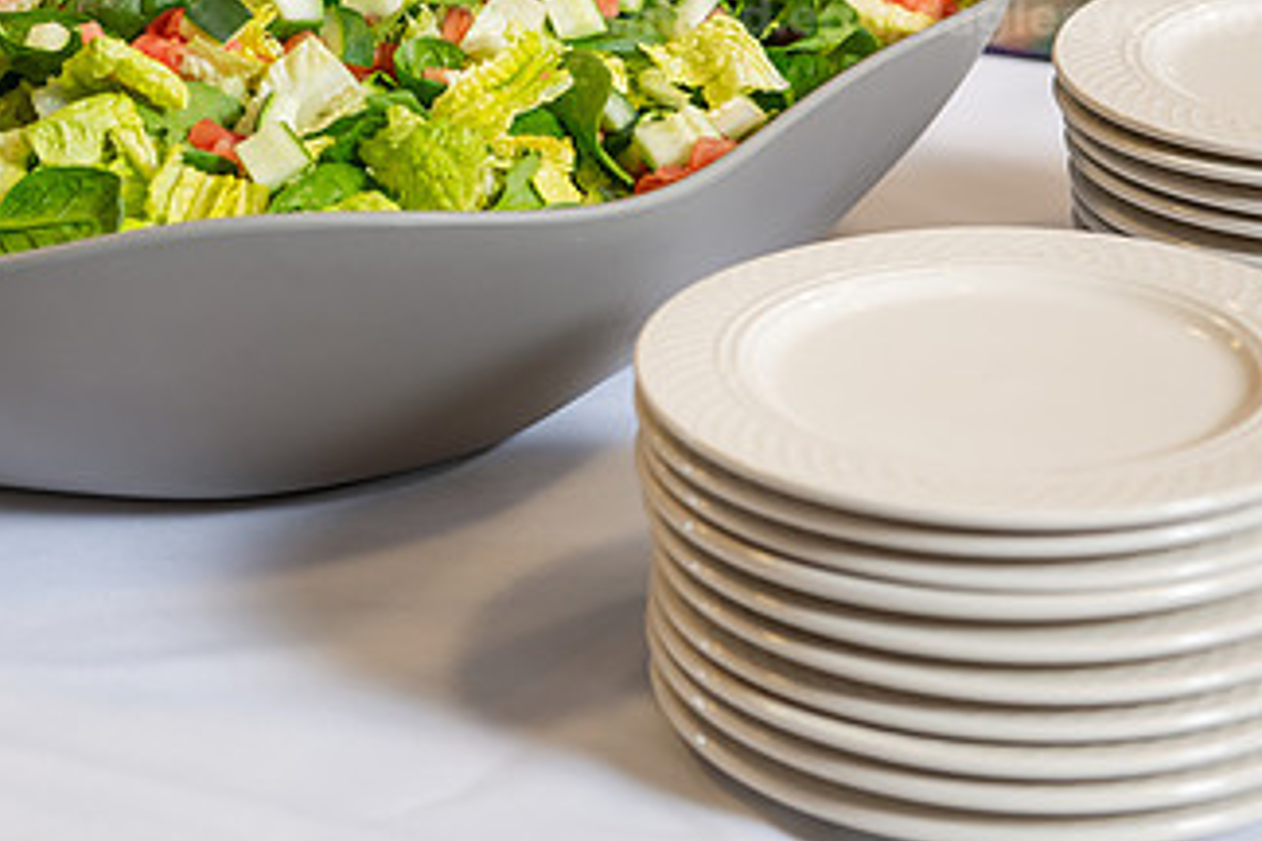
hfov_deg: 18.2
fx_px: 3891
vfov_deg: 12.3
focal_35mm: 111
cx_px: 241
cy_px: 99
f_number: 4
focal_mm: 62
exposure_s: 1/80
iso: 400
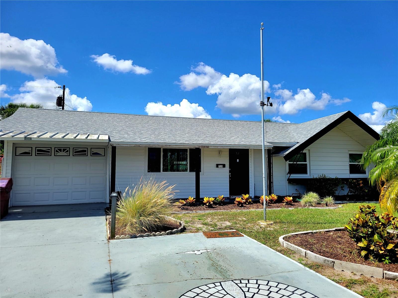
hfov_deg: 67.3
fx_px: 299
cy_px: 149
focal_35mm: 26
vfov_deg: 53.1
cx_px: 199
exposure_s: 1/2500
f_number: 1.8
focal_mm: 5.4
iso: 40
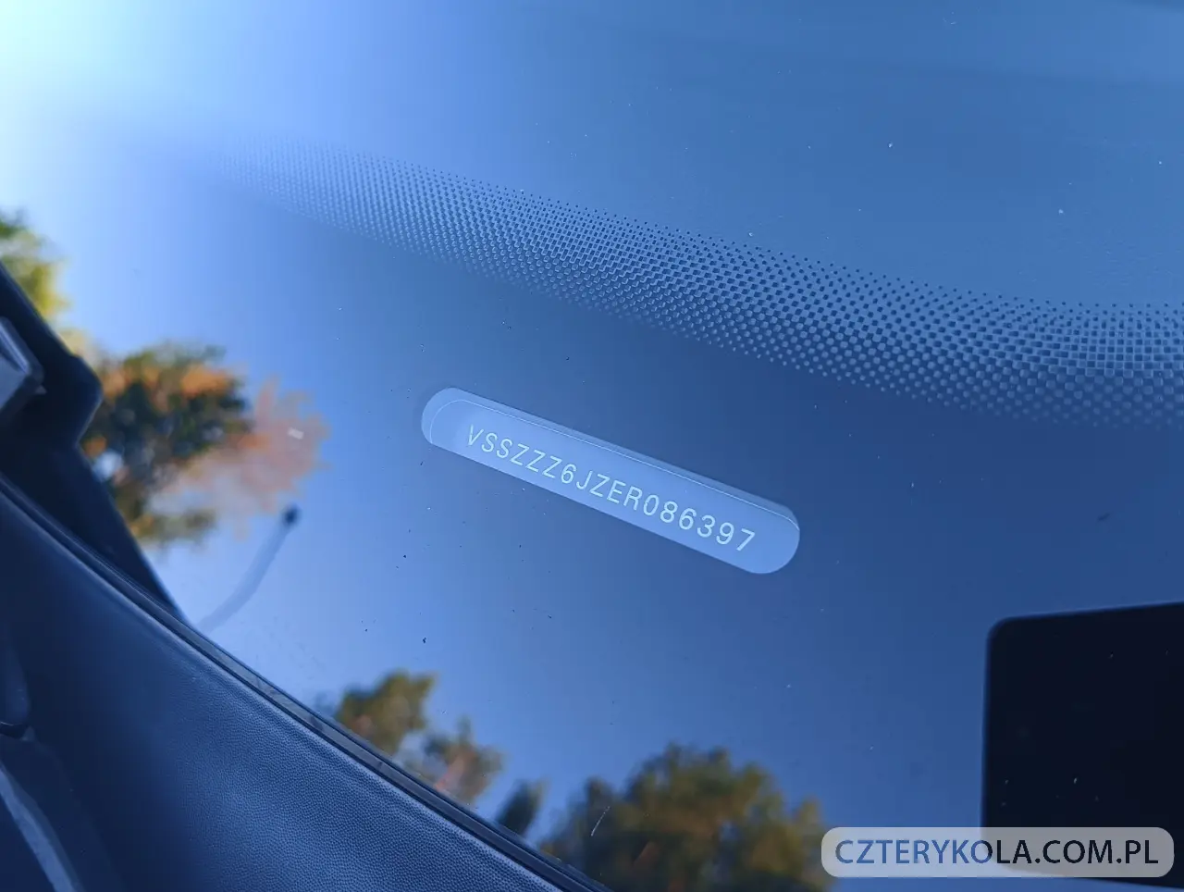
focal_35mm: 29
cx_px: 592
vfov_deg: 48.3
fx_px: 993
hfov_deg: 61.6
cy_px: 446
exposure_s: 1/100
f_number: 1.69
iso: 250
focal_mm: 6.06
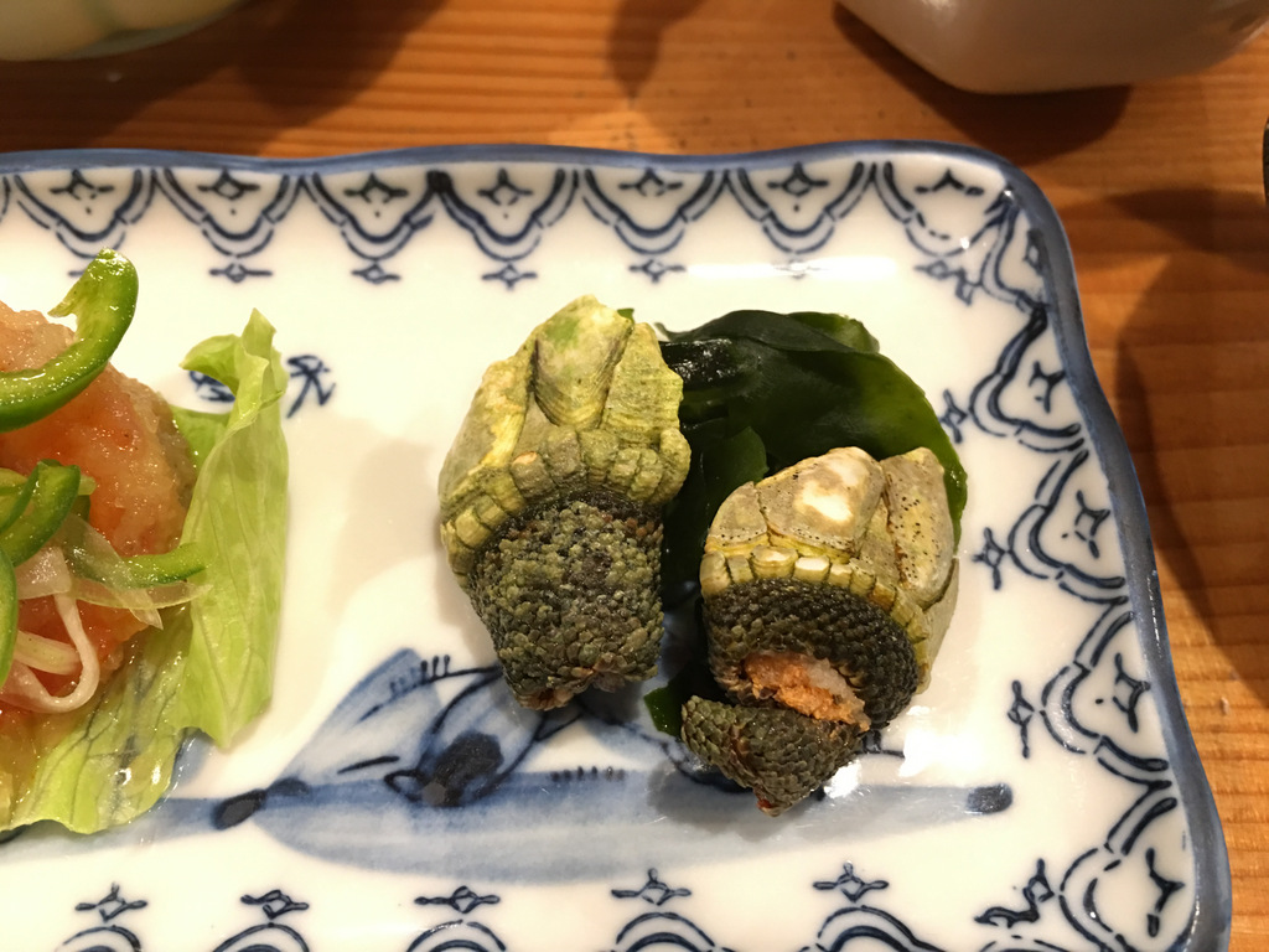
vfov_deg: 48.2
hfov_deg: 61.7
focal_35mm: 29
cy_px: 476
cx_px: 634
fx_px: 1063
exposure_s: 1/10
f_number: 2.2
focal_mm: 4.15
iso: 100
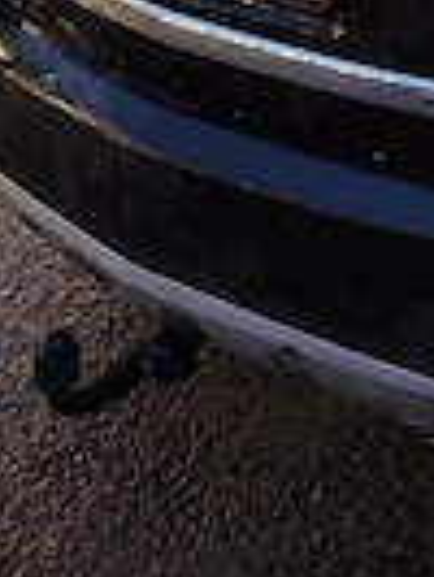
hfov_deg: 17.7
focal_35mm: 78
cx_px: 573
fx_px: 1302
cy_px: -247
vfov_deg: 21.6
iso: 616
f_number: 1.8
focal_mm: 6.24
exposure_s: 1/33.3
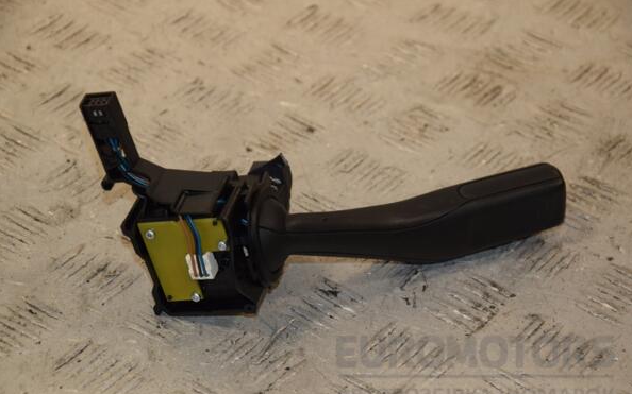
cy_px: 210
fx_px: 2445
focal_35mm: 142
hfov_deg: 14.7
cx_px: 316
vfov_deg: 9.2
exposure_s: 1/200
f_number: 7.1
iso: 800
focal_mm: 92
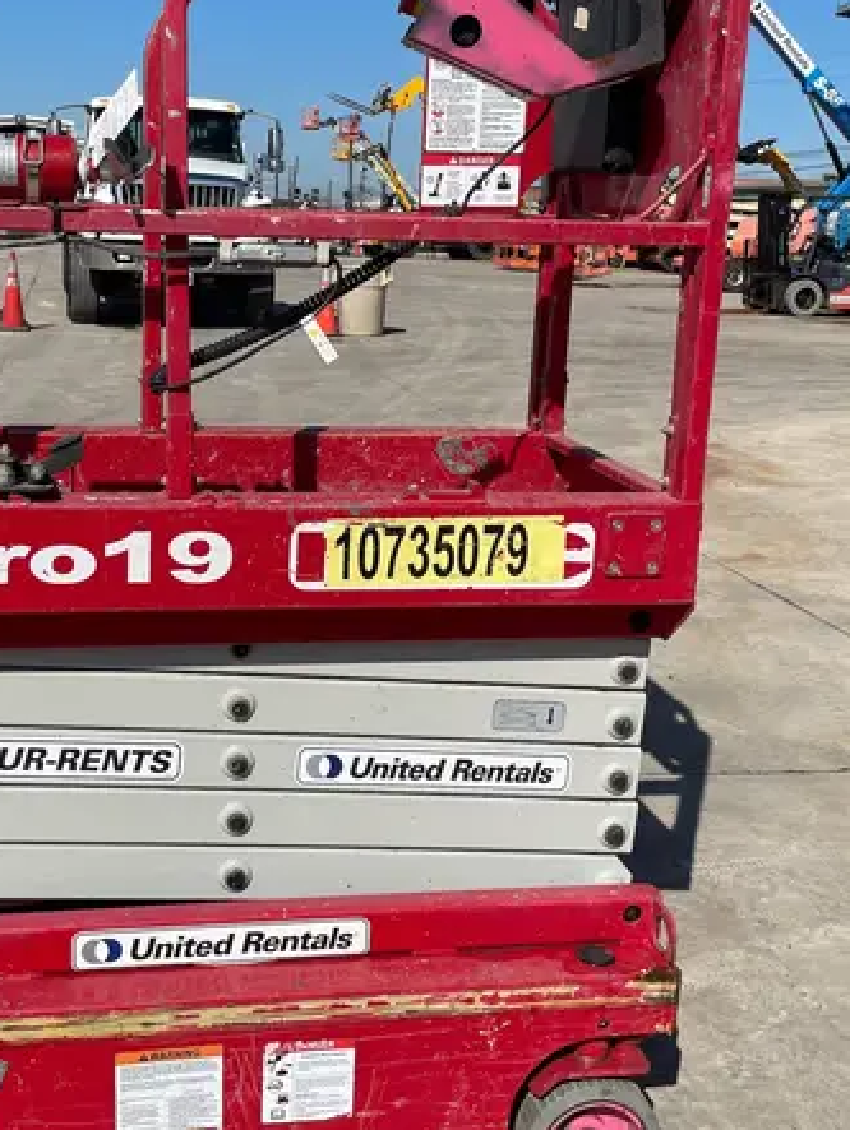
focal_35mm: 43
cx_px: 255
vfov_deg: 43.8
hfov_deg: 33.2
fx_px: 1406
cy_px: 517
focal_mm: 4.2
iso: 32
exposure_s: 1/6897
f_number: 1.6
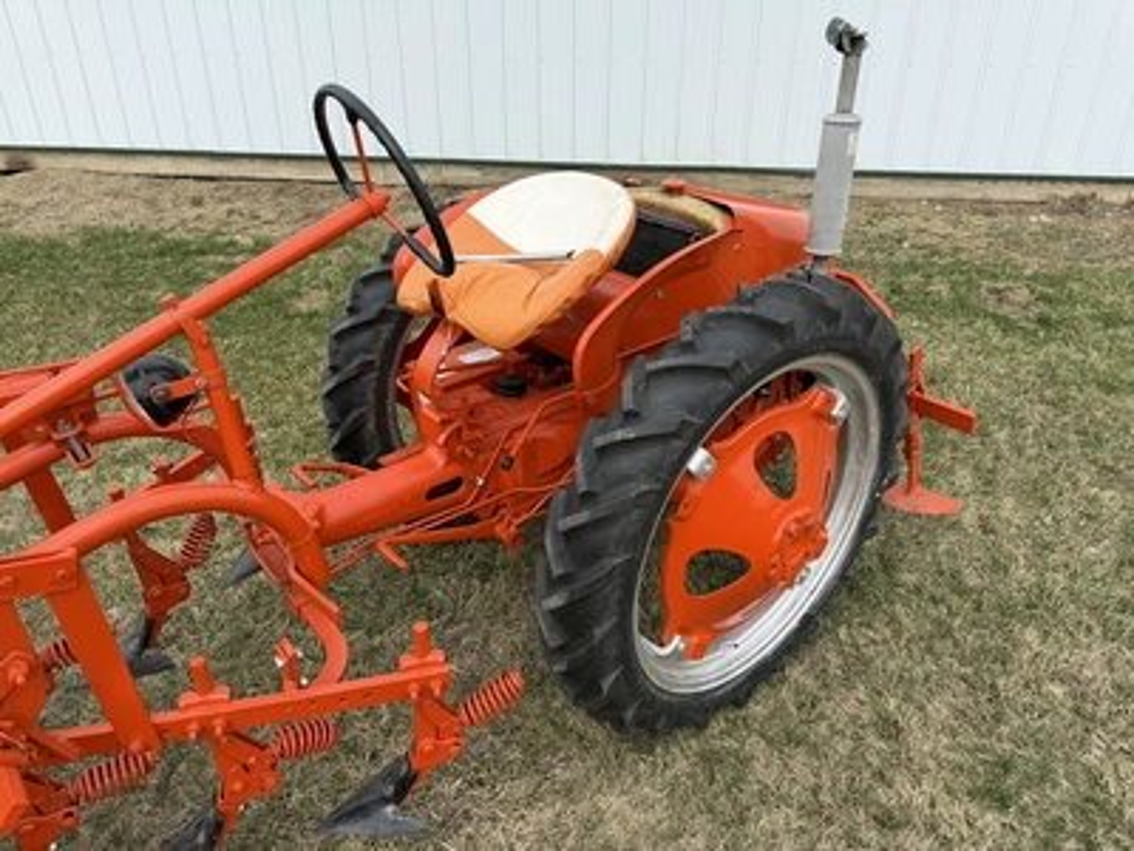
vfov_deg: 56.8
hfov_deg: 71.6
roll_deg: -1.3
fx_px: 786
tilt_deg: -23.9
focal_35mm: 24
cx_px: 567
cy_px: 426
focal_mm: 6.76
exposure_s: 1/1211
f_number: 1.78
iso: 80
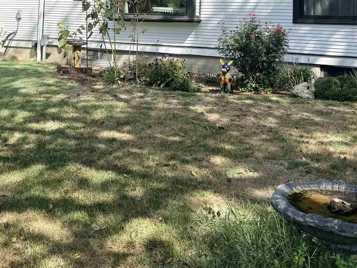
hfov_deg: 36.8
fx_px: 536
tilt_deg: +3.8
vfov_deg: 26.2
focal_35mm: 52
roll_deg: -1.7
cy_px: -13
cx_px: 155
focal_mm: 6.76
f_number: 1.78
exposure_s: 1/2907
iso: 80
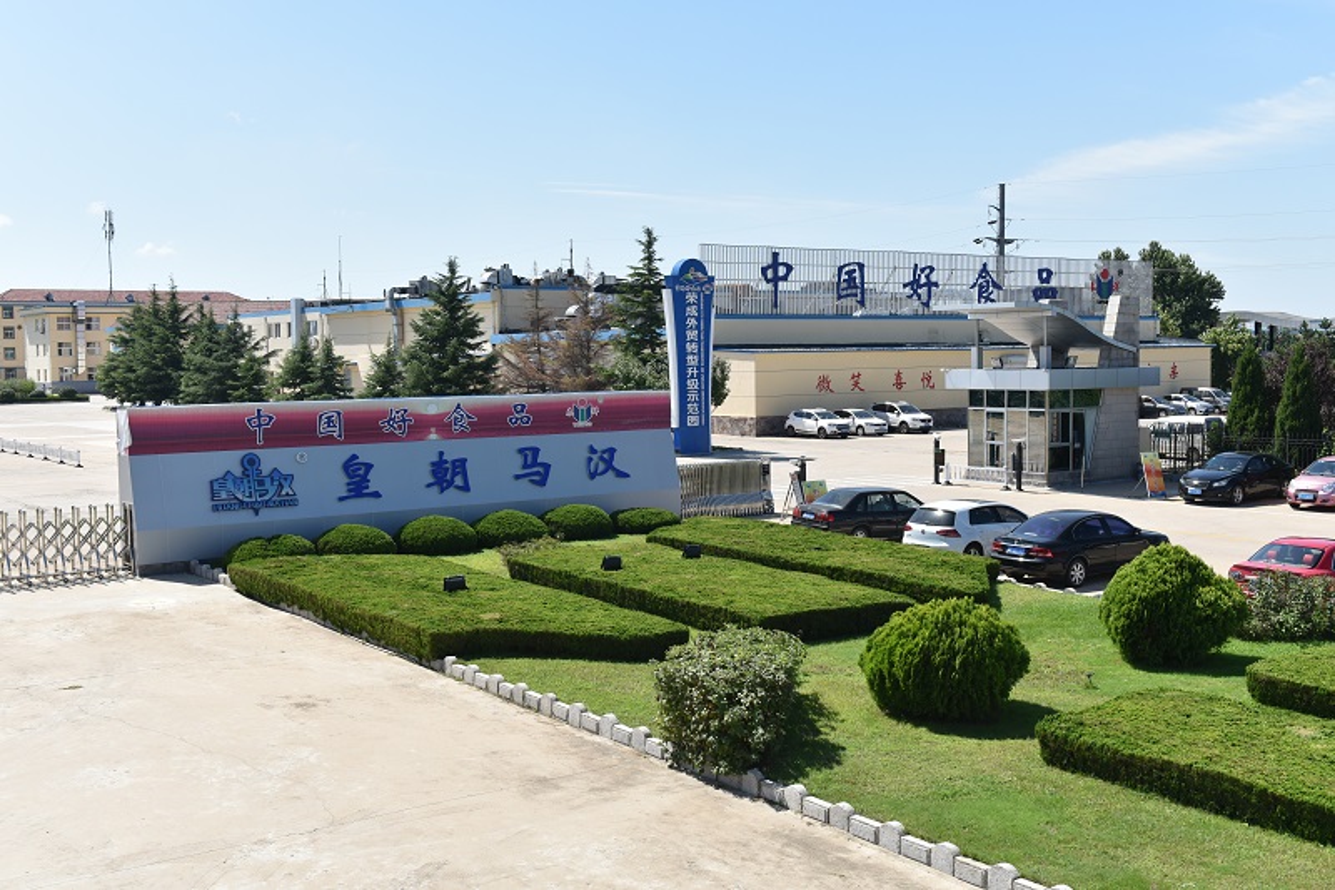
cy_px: 445
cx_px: 668
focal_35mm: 38
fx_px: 1409
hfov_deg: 50.7
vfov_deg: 35.0
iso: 400
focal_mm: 38
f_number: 9
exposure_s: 1/640
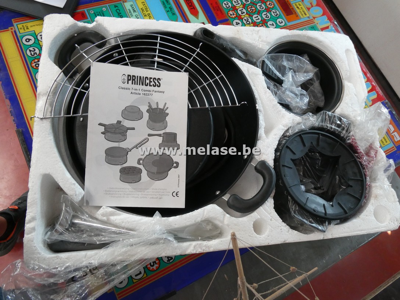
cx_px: 200
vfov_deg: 56.8
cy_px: 150
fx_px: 277
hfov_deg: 71.6
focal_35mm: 24
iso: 320
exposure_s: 1/125
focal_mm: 4.3
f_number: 3.3
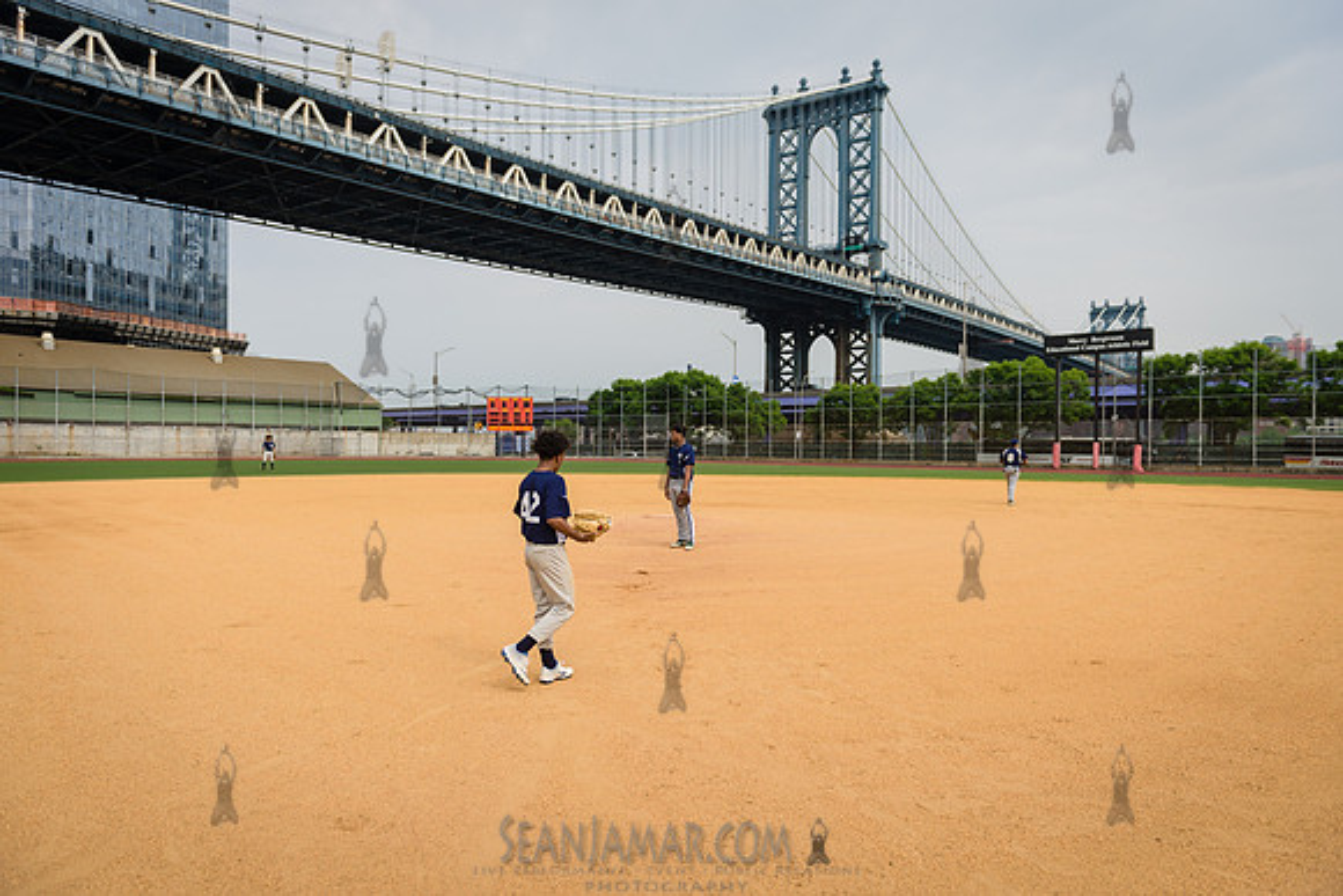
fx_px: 896
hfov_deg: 73.7
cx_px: 672
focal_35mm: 24
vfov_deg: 53.2
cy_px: 448
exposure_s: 1/1000
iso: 160
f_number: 3.5
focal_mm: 24
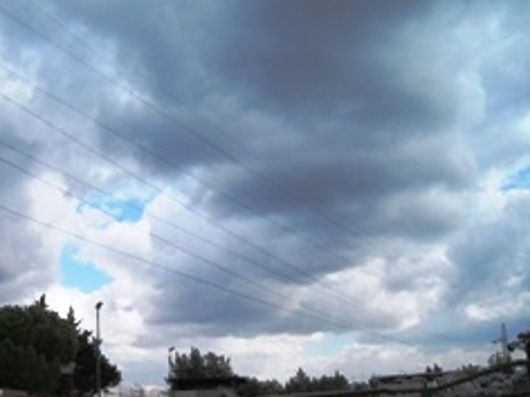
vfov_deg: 27.8
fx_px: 796
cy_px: 277
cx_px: 182
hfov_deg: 36.5
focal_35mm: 52
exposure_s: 1/353
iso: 64
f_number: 5.6
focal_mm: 5.7
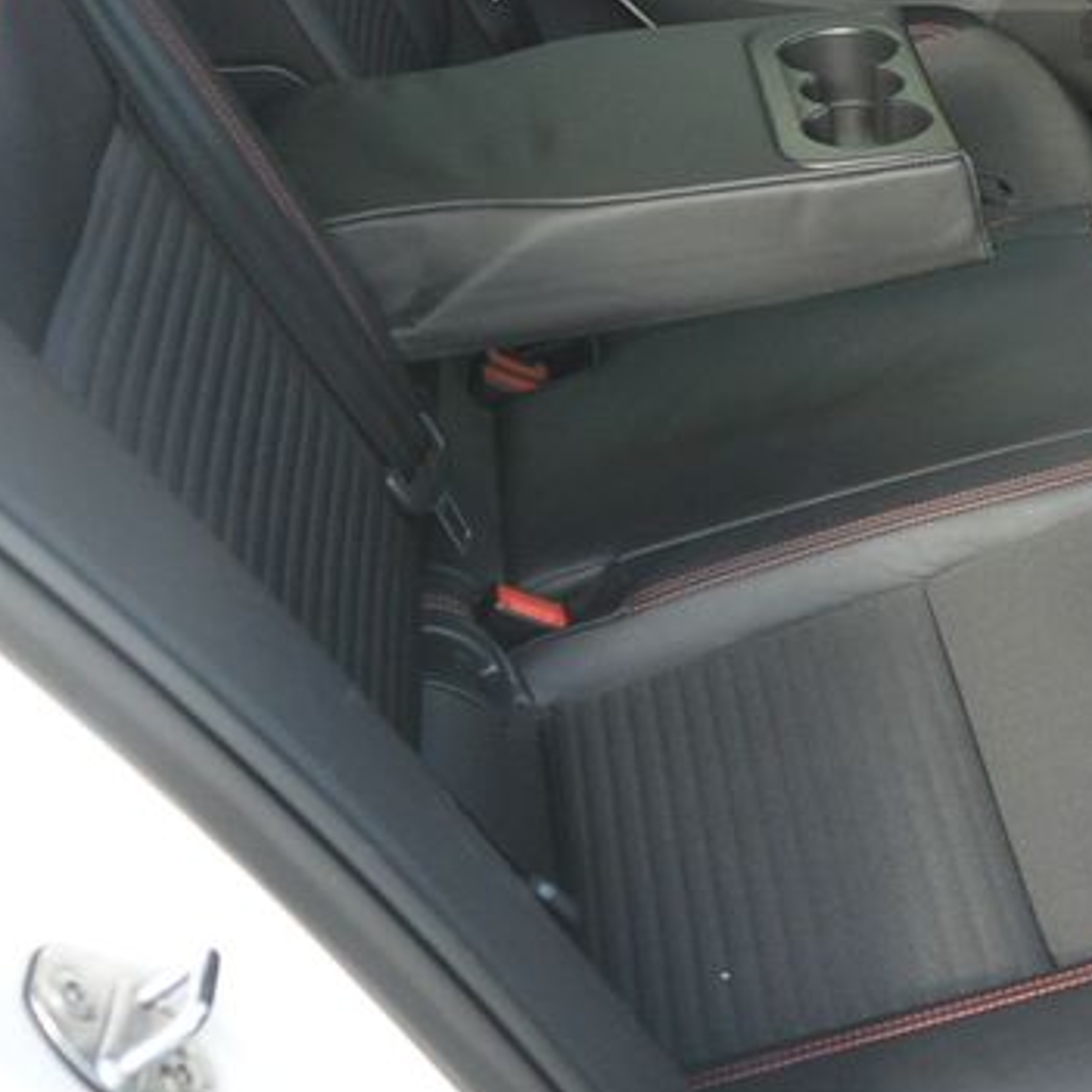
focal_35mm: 67
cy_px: 384
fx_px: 2391
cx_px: 1033
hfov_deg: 24.8
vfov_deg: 25.6
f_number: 3.5
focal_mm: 10
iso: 200
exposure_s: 1/160
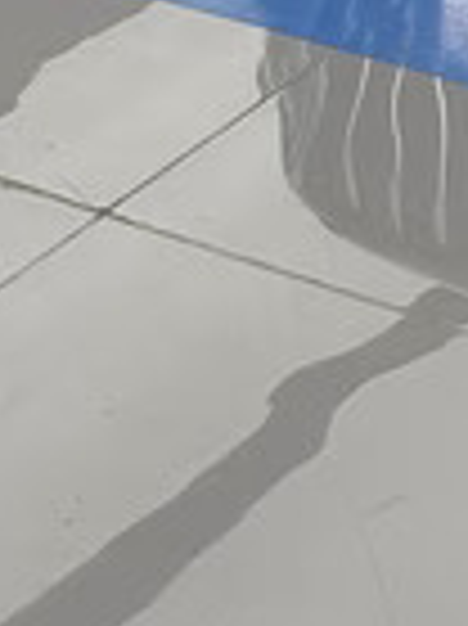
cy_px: -1090
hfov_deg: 9.1
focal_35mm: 144
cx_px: 1166
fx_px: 2600
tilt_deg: -6.7
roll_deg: -1.7
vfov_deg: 10.7
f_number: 1.5
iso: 32
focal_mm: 5.7
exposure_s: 1/148
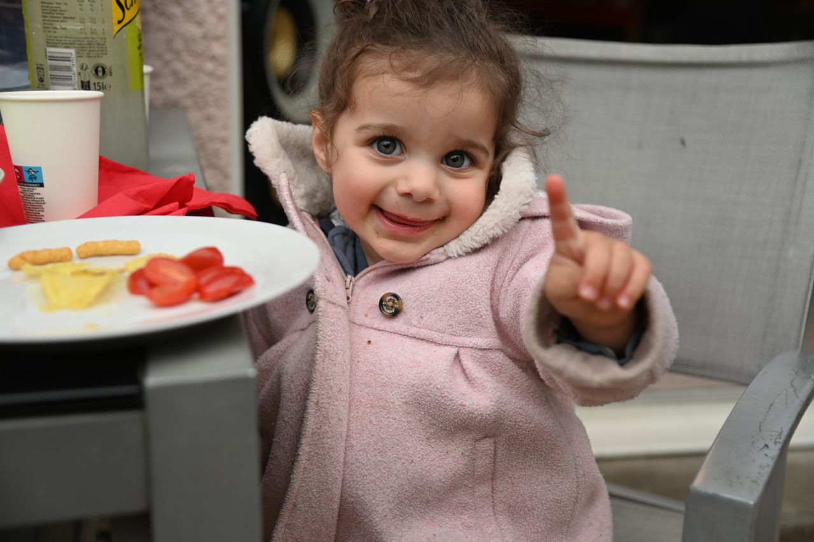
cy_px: 271
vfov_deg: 26.0
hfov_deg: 38.2
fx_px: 1175
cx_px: 407
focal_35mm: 52
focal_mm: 52
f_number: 4
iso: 400
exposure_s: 1/125
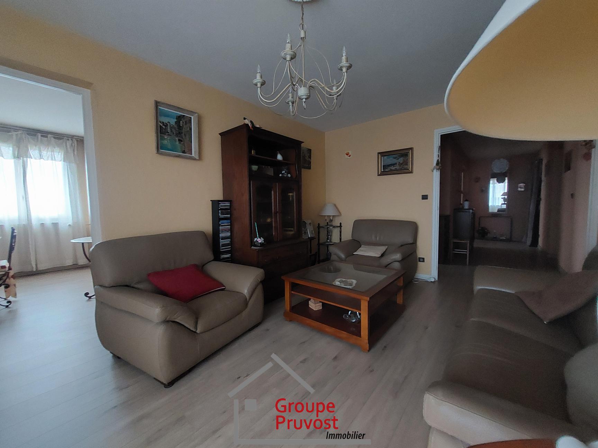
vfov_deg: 89.9
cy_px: 224
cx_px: 299
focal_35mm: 13
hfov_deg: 106.2
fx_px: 225
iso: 800
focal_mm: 1.74
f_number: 2.2
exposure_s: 1/25
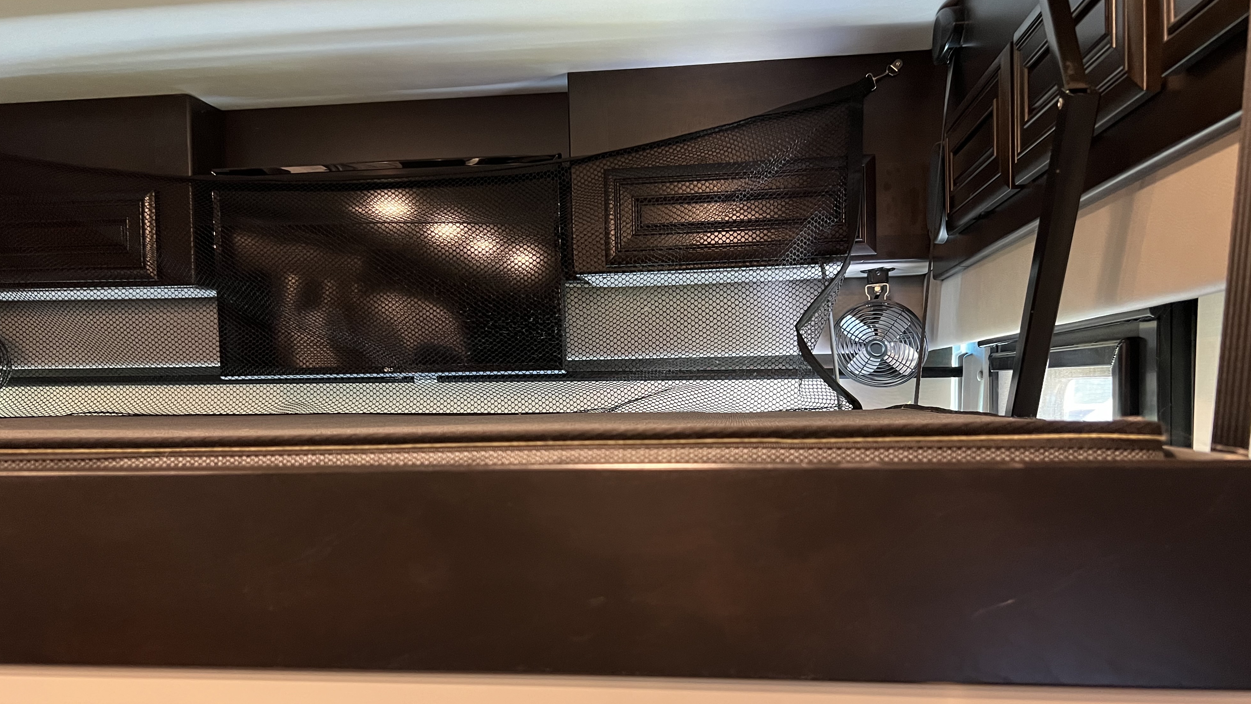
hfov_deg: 66.1
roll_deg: +0.7
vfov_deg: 40.1
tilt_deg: -3.6
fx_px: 962
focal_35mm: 29
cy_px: 408
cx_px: 626
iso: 500
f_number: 1.5
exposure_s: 1/51
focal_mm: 5.7
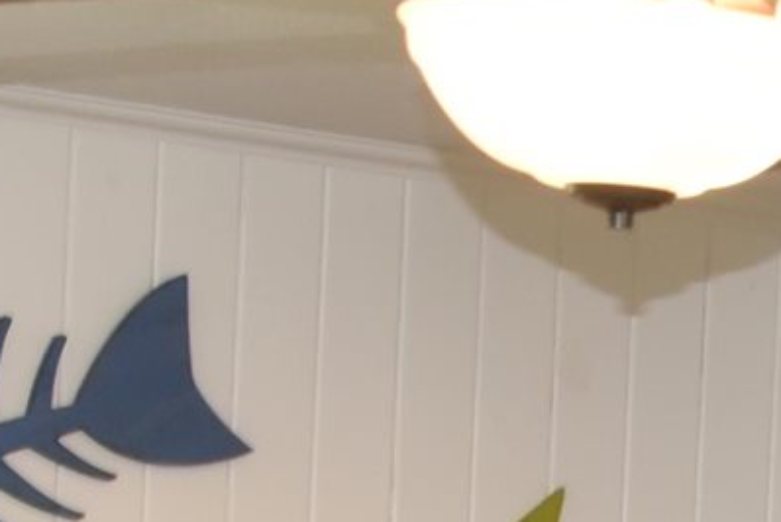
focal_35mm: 247
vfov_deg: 5.4
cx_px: 1919
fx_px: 5362
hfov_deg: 7.7
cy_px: 1344
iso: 800
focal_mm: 32
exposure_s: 1/60
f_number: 3.8
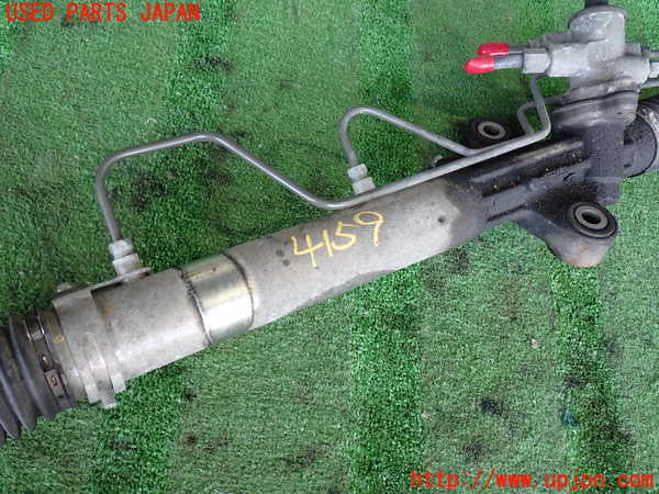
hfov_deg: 56.8
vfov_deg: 44.2
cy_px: 247
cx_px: 330
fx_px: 609
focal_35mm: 32
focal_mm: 5.79
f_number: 2.4
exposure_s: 1/60
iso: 200
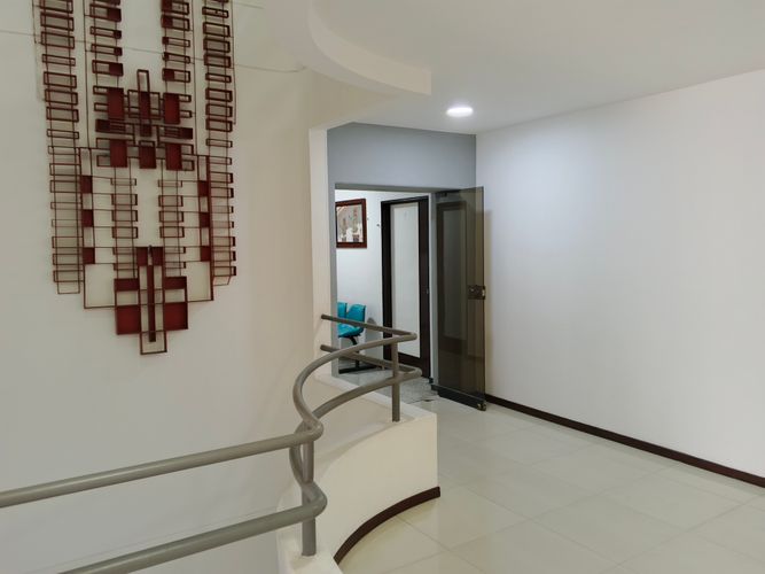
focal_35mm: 27
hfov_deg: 65.3
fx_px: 597
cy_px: 287
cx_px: 382
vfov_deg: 51.3
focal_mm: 4.09
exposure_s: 1/30
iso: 612
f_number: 1.6
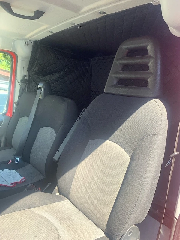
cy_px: 120
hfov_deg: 53.1
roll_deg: -3.9
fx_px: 180
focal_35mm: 26
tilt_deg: -6.8
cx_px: 90
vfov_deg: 67.3
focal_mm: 4.25
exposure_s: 1/154
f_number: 1.8
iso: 25
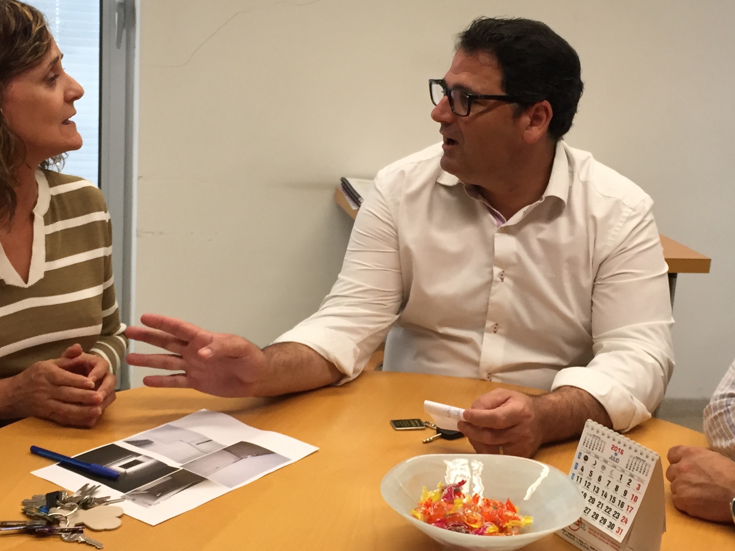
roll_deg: -5.5
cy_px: 273
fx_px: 1125
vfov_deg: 27.5
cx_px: 392
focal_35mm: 53
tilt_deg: -14.5
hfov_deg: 36.2
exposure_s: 1/30
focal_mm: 4.15
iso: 32
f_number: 2.2
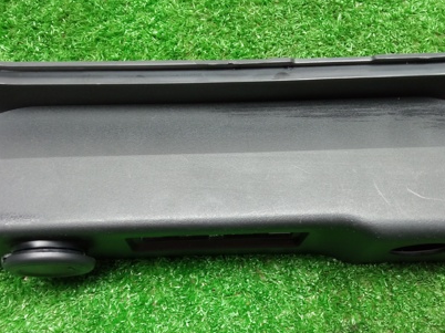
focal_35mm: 43
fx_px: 552
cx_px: 226
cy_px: 232
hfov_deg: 43.9
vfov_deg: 33.2
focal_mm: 3.79
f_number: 2.2
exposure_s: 1/25
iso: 627
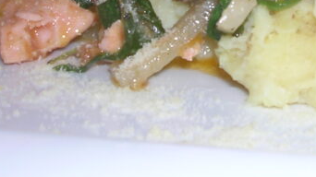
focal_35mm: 93
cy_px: -77
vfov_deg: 12.4
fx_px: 779
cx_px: 224
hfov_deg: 22.8
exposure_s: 1/60.1
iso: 100
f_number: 5.6
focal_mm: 5.8
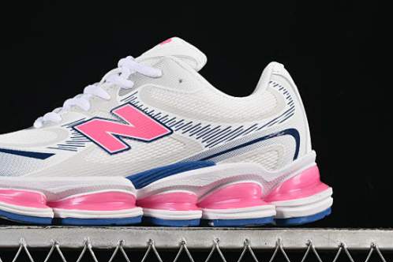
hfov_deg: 18.5
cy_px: 109
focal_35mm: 110
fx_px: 1201
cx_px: 136
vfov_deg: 12.4
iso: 160
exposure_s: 1/80
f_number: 8
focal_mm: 50
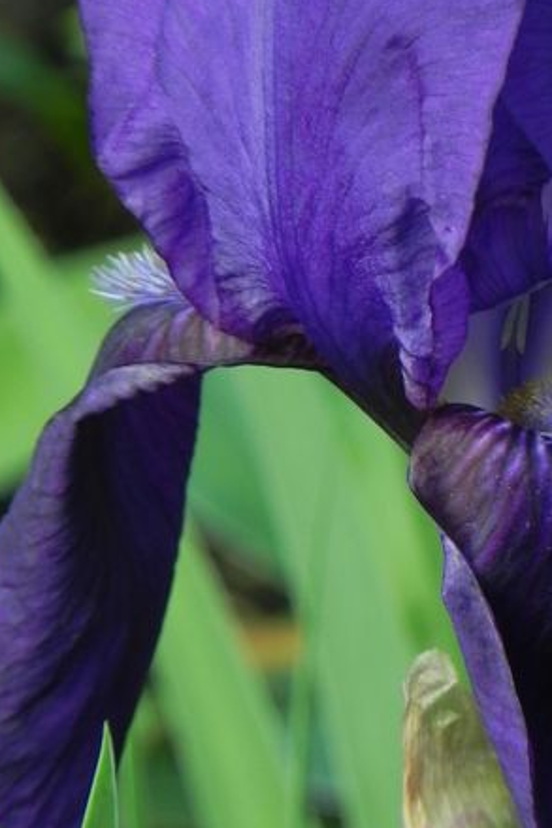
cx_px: 428
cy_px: 321
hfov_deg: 1.3
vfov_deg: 2.0
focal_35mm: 1043
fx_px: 23968
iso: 160
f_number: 5
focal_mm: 97.8
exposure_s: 1/125
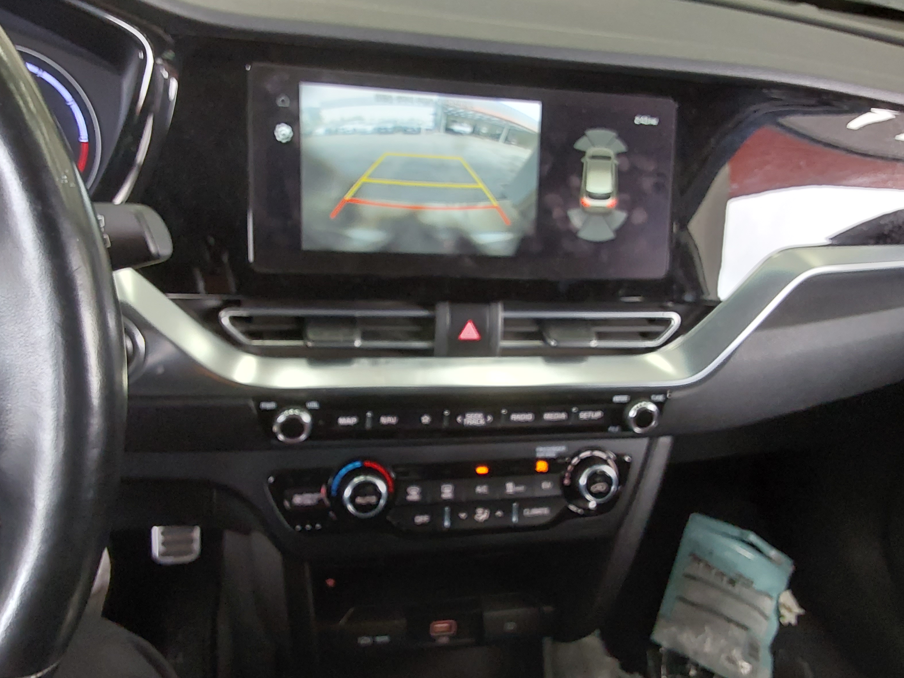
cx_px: 455
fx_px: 757
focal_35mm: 29
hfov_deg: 61.7
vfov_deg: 48.2
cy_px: 343
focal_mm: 2.91
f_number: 1.9
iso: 200
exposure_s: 1/60
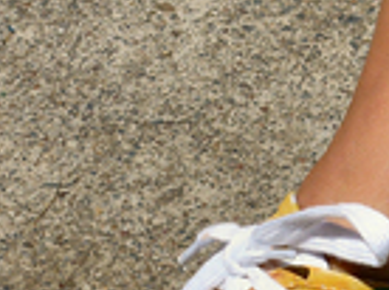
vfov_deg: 3.4
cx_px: 533
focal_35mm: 429
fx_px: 4813
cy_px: 407
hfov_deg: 4.6
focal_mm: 19.4
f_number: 7.4
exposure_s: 1/400
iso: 80
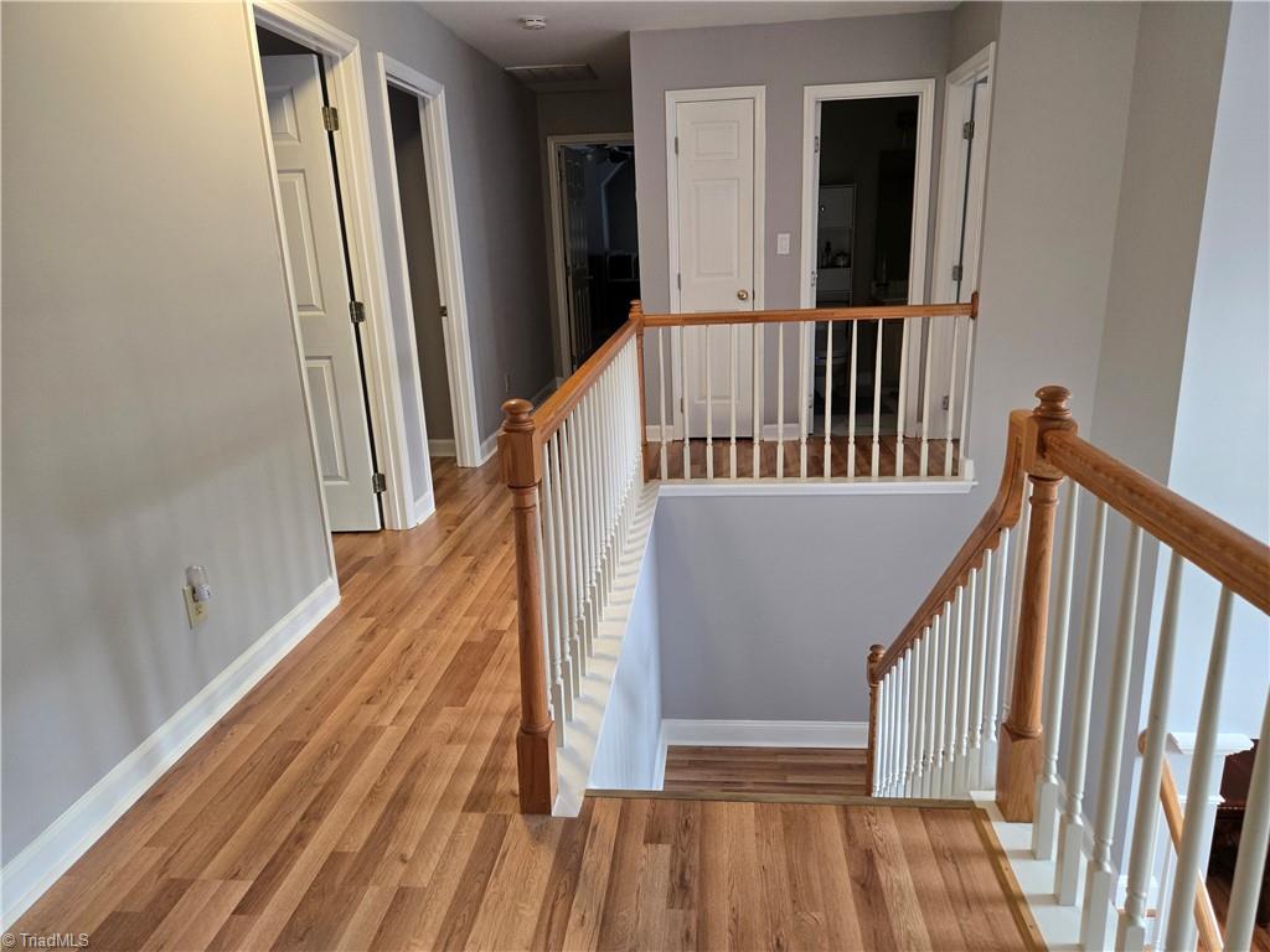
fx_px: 844
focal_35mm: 23
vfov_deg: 58.9
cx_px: 635
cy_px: 476
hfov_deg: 73.9
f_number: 1.8
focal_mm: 5.4
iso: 320
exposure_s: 1/120
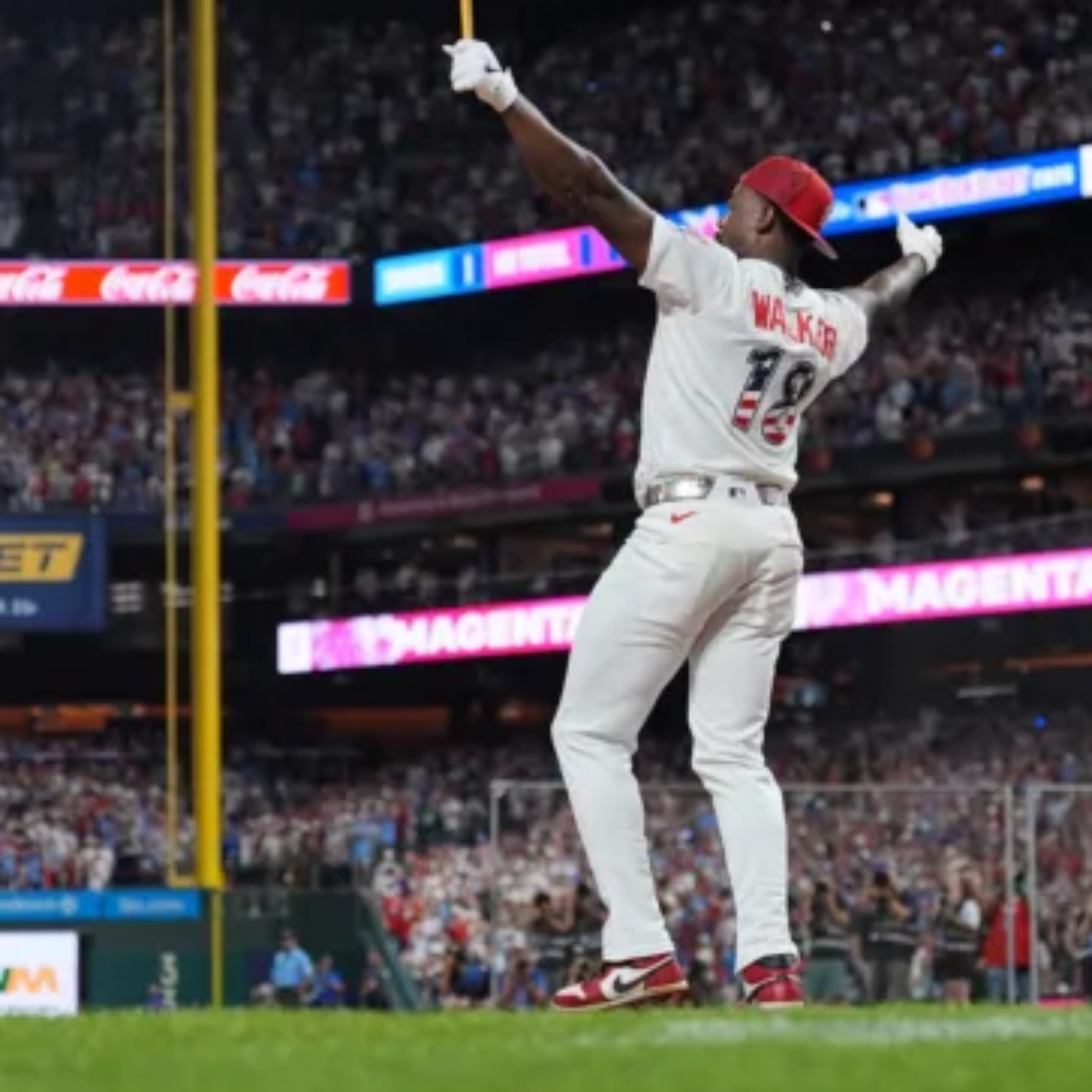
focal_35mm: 123
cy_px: 373
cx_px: 451
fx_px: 4390
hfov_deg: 14.2
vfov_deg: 14.2
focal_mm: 70
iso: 1600
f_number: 2.8
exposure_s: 1/2500
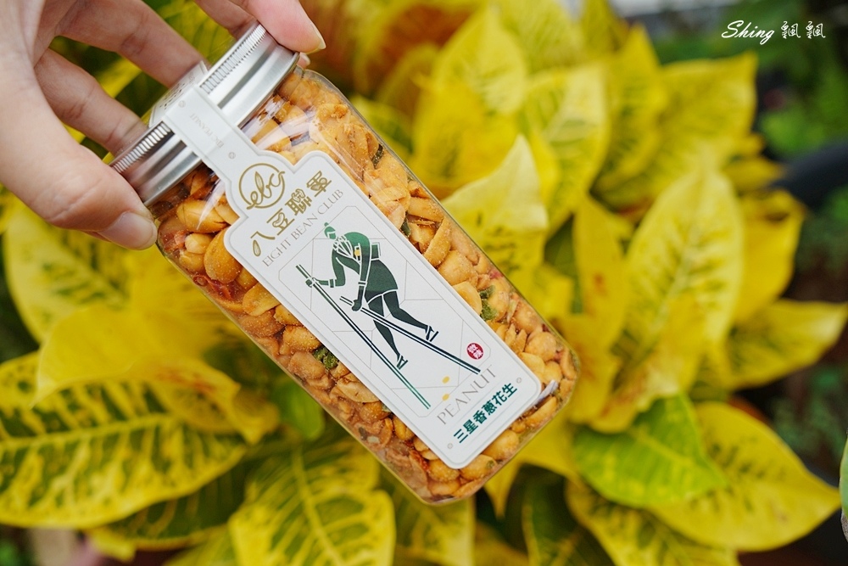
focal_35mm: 43
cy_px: 283
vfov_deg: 31.2
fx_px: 1013
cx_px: 424
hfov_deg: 45.4
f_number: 5.6
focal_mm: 43
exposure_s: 1/100
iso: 64
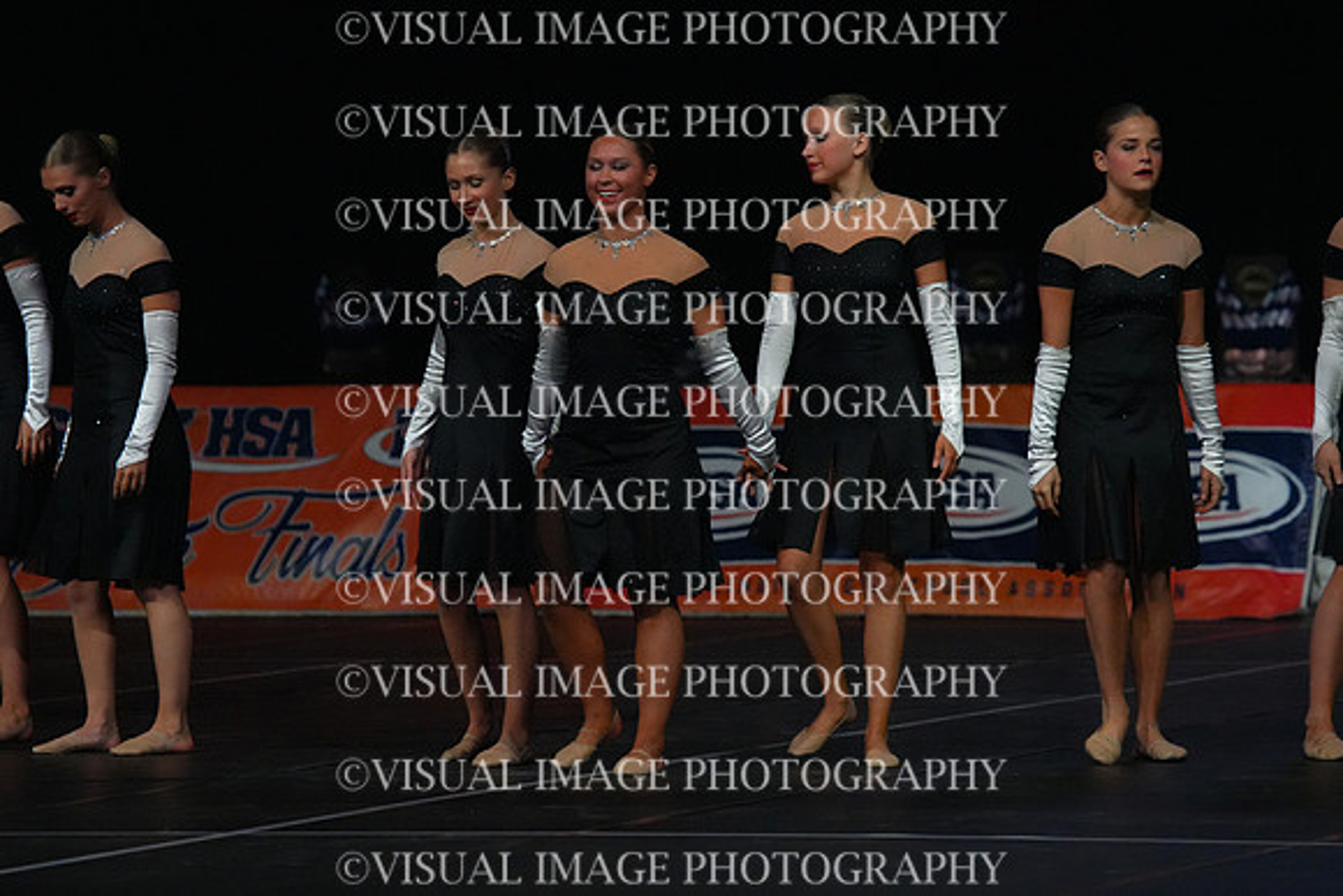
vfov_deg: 5.5
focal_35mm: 250
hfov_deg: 8.2
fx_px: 9328
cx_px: 672
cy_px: 448
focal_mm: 250
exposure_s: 1/1000
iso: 12800
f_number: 5
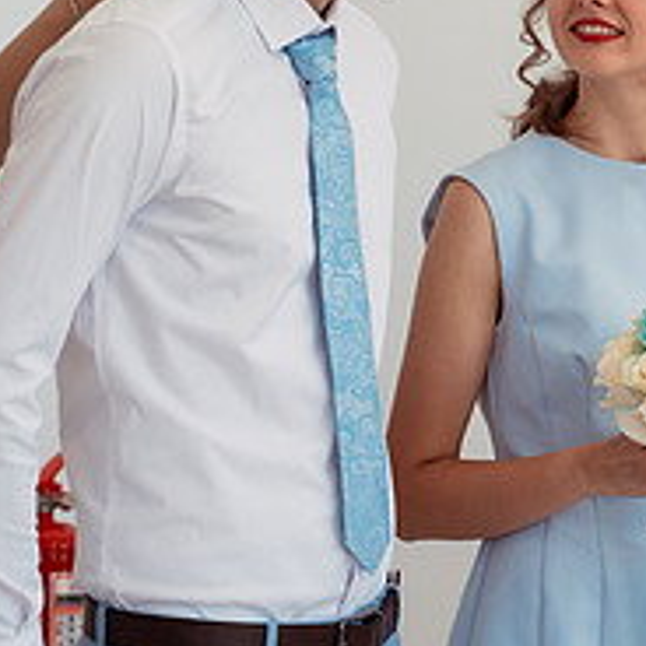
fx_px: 4772
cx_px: 676
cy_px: 343
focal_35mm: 226
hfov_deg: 7.7
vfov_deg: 7.7
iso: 800
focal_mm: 75
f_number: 3.5
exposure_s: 1/500
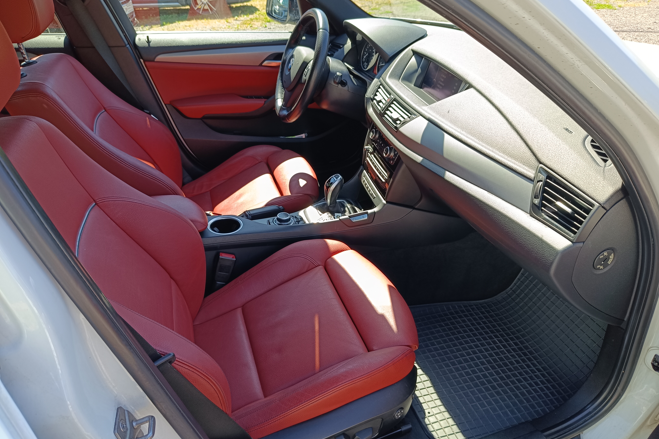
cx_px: 330
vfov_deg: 51.3
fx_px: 458
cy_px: 225
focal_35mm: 25
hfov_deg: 71.5
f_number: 1.88
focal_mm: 5.59
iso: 53
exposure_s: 1/164
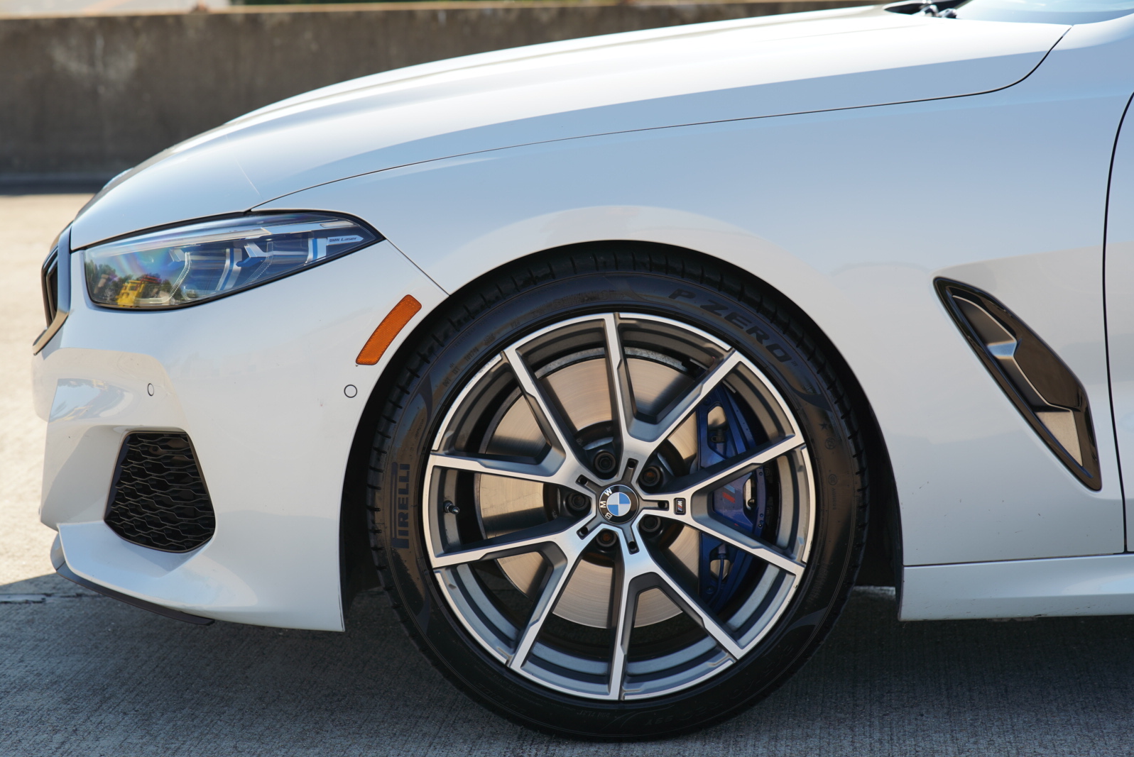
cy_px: 375
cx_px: 569
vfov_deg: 15.9
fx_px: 2711
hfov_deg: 23.6
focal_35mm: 86
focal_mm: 85
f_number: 4.5
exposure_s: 1/200
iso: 100
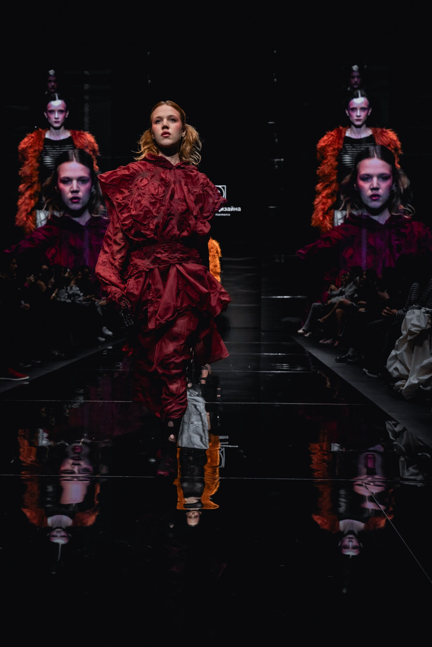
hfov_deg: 37.9
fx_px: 630
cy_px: 324
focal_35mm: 35
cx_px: 216
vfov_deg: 54.4
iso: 2000
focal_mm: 35
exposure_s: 1/250
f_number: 4.5
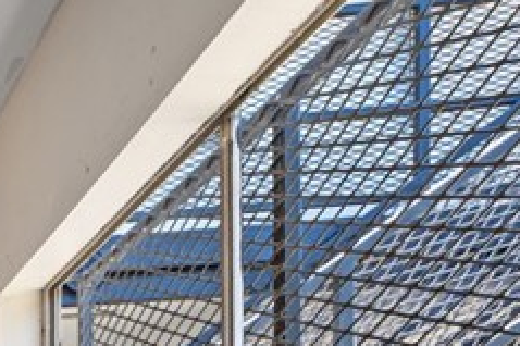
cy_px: 630
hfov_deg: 20.1
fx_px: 866
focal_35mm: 60
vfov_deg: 17.9
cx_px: -481
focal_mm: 14
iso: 250
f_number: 9
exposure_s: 1/10
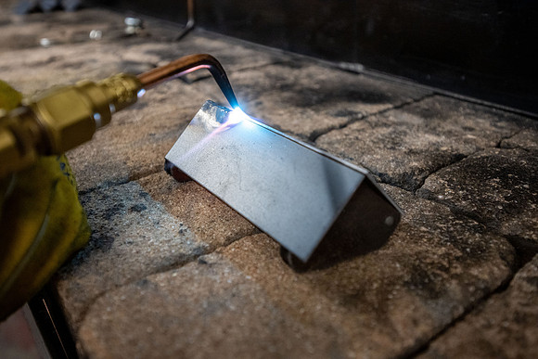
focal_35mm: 30
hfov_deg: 61.9
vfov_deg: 43.6
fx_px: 448
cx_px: 269
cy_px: 180
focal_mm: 30
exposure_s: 1/160
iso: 2500
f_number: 4
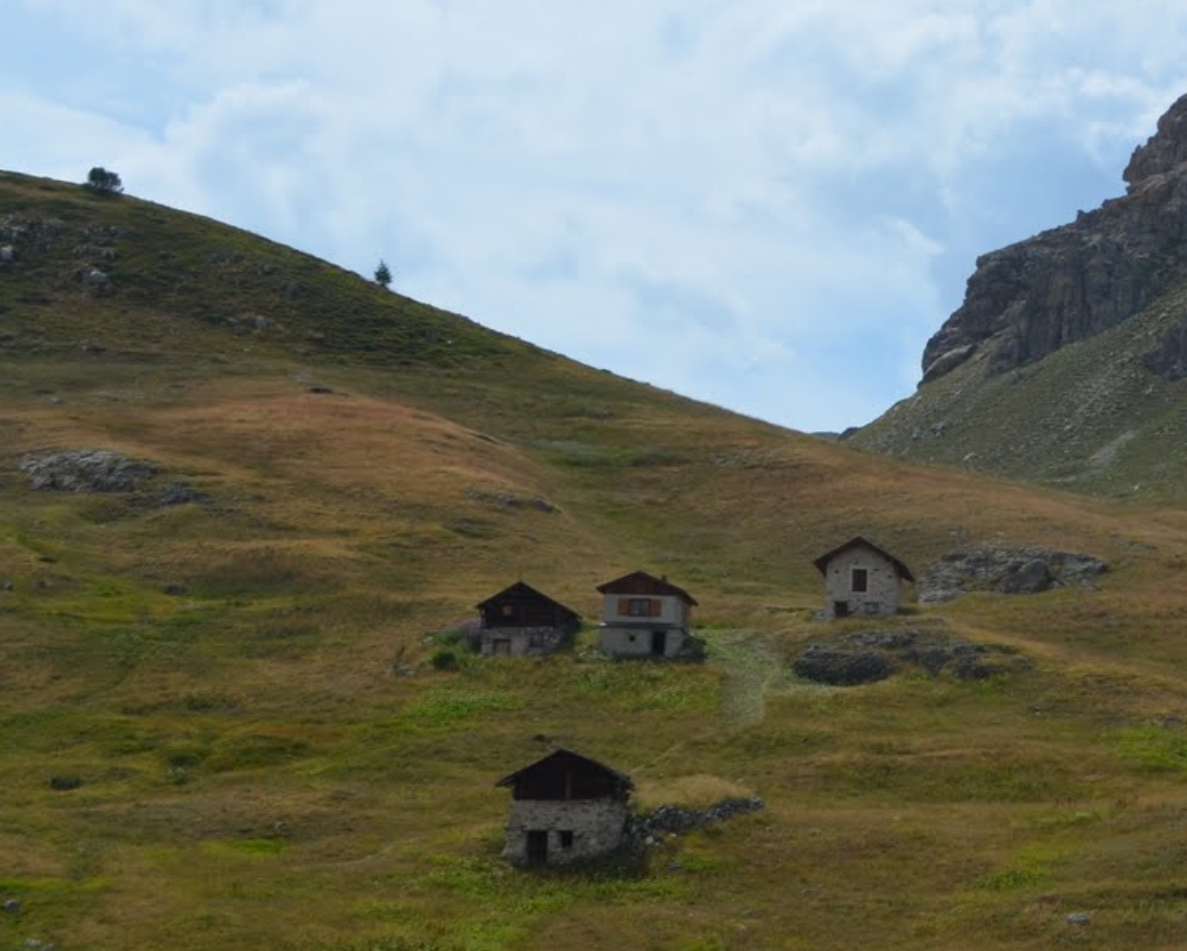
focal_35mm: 112
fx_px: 3946
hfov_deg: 16.4
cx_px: 1422
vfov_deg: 13.7
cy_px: 452
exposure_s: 1/320
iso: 100
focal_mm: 29
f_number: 9
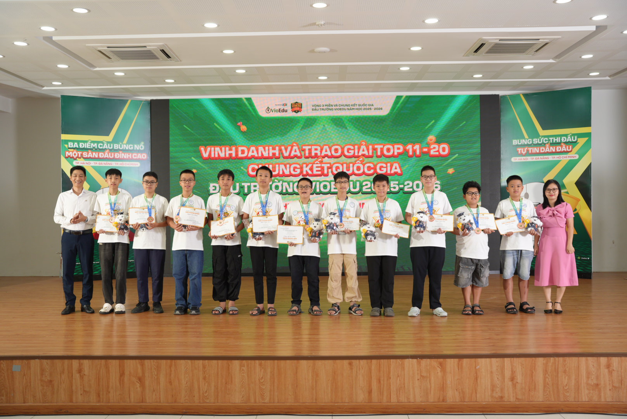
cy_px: 210
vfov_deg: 36.2
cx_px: 314
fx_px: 641
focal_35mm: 37
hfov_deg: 52.1
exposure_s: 1/250
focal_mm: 36.8
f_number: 3.5
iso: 640
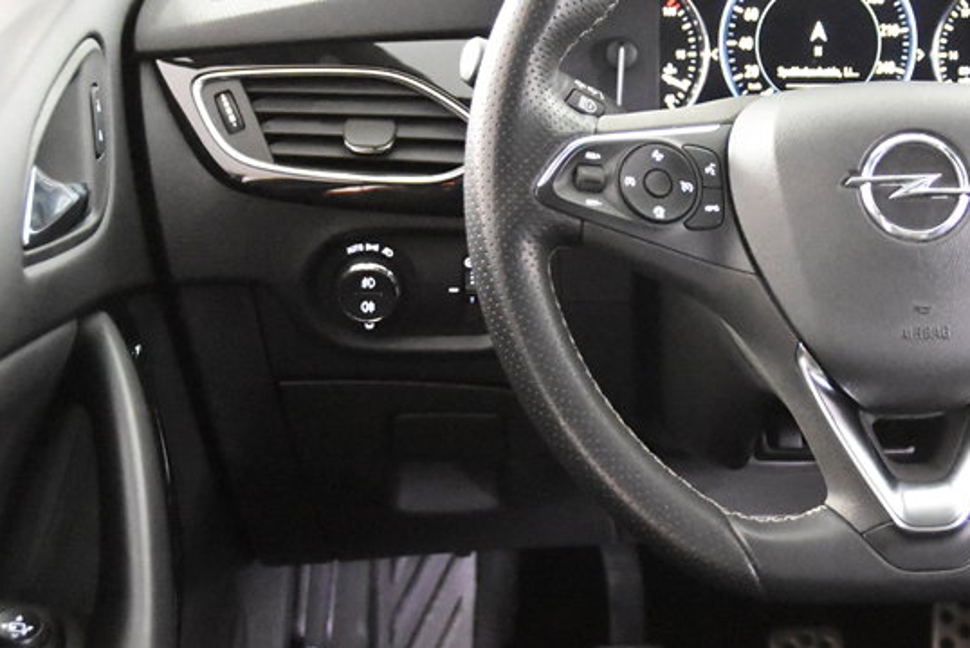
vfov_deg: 17.1
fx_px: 2156
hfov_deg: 25.2
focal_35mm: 80
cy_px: 328
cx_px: 673
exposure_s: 1/50
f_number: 3.2
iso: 12800
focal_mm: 28
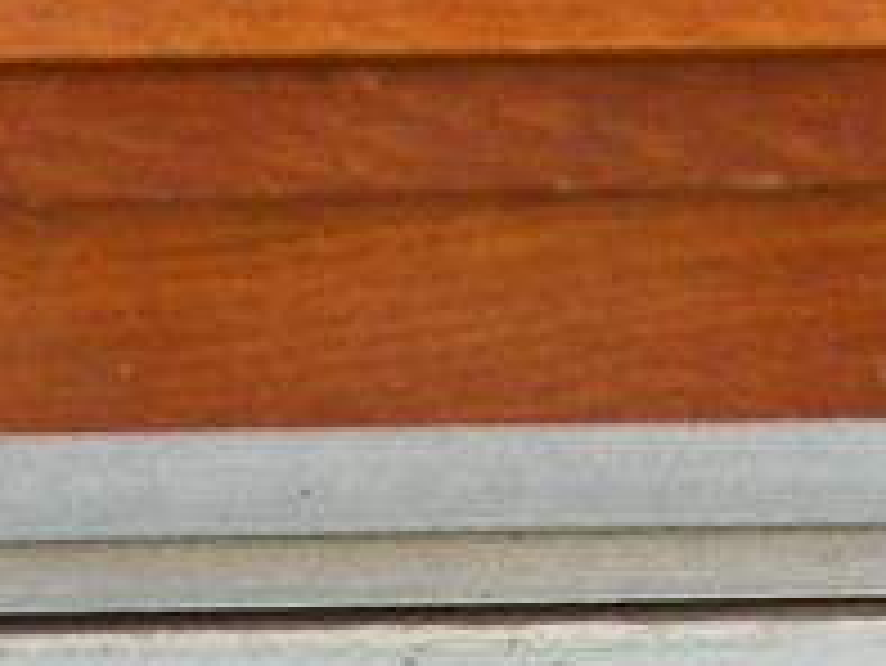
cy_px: 1318
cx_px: -108
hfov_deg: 9.4
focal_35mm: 208
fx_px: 5327
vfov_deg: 6.9
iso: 80
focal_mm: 5.7
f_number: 2.9
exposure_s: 1/160
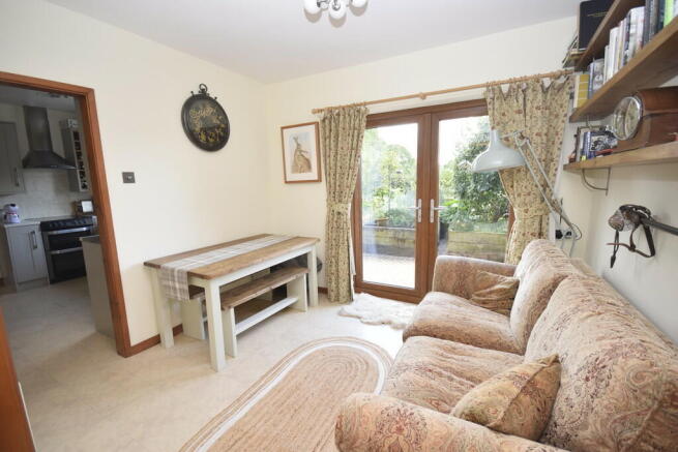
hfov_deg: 100.4
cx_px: 339
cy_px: 226
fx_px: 283
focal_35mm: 15
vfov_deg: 77.4
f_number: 5.6
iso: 800
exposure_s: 1/125
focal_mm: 10
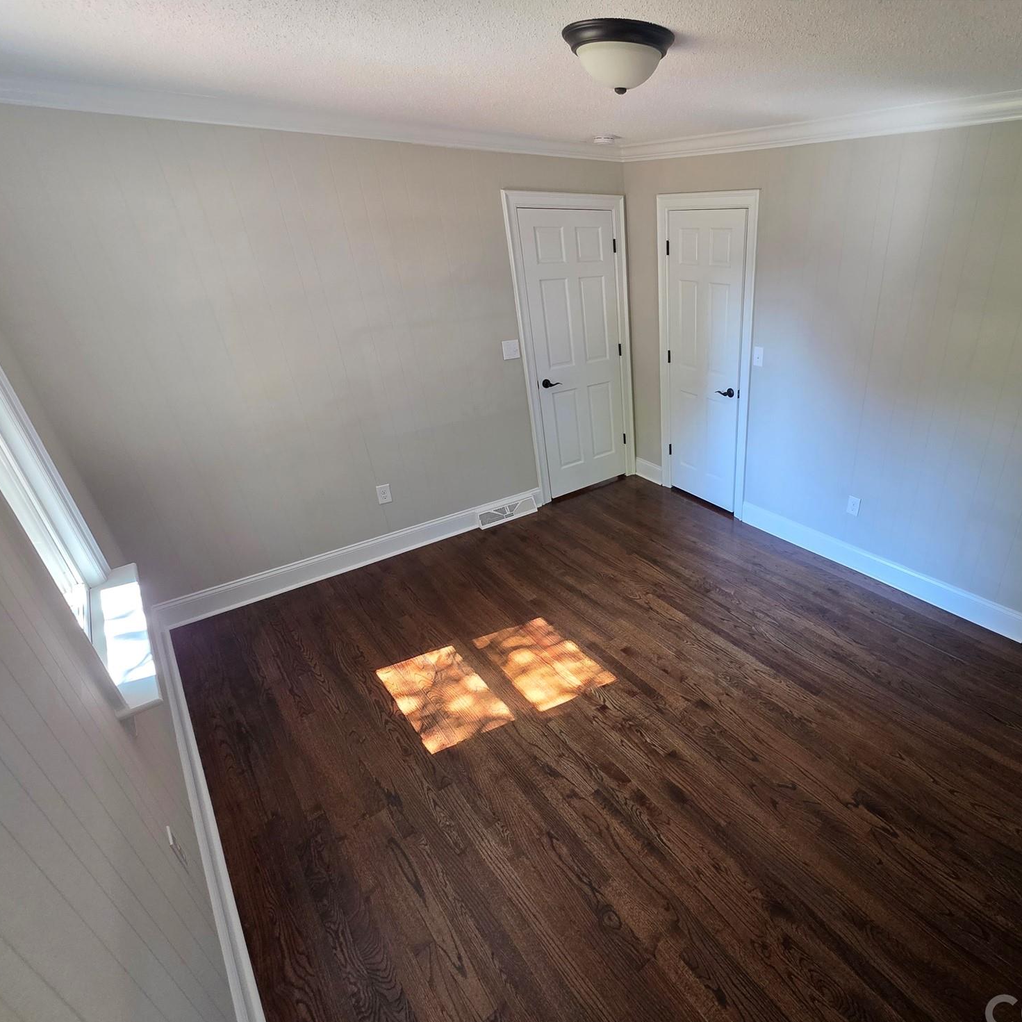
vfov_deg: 87.4
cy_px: 532
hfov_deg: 84.0
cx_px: 692
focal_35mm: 16
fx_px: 534
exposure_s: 1/120
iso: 250
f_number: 1.9
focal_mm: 2.2
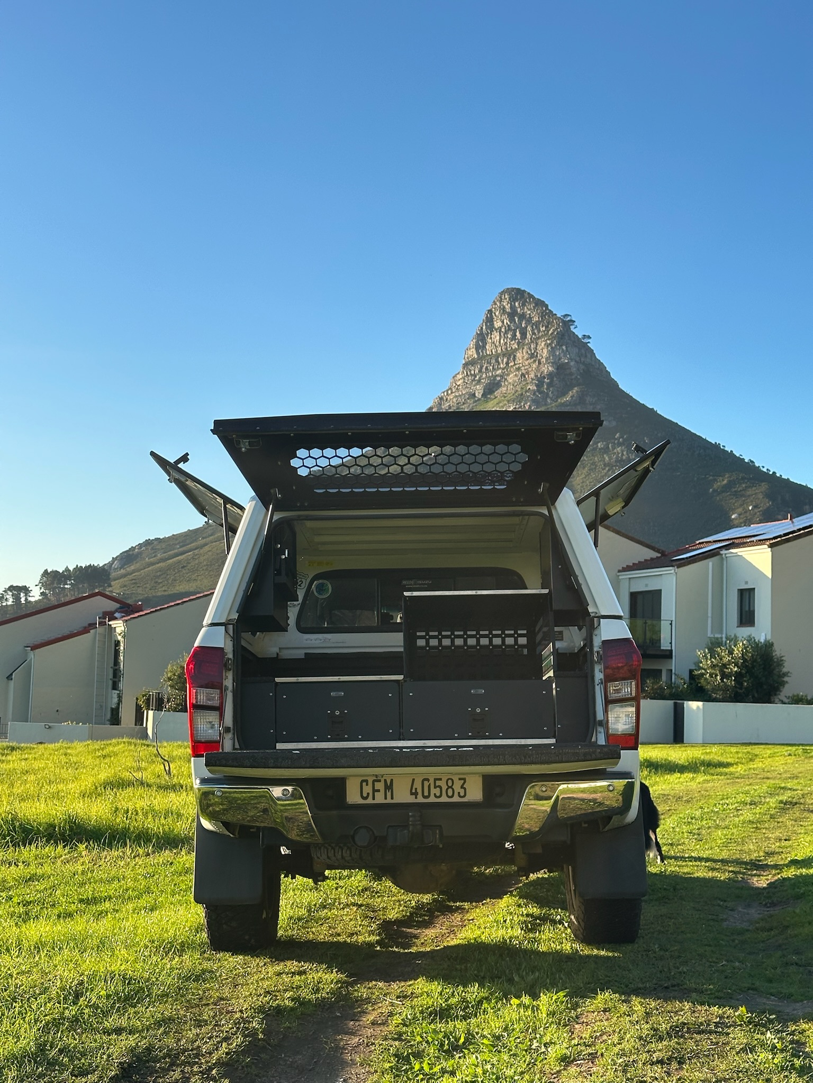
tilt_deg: +5.1
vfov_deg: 39.7
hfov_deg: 30.3
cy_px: 542
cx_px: 406
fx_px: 1503
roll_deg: -2.3
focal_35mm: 48
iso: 64
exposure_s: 1/1848
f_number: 1.78
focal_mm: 6.86
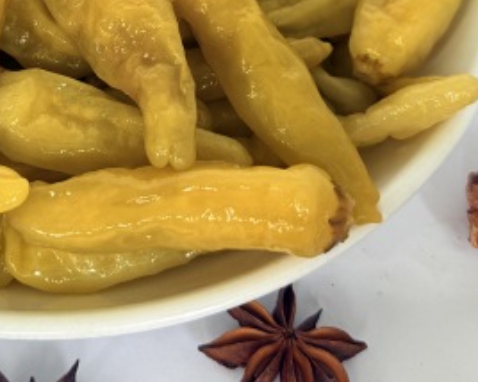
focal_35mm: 70
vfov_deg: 21.0
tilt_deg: -53.2
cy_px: -16
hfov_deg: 26.9
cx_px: 137
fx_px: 990
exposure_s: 1/121
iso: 100
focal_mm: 6.76
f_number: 1.78
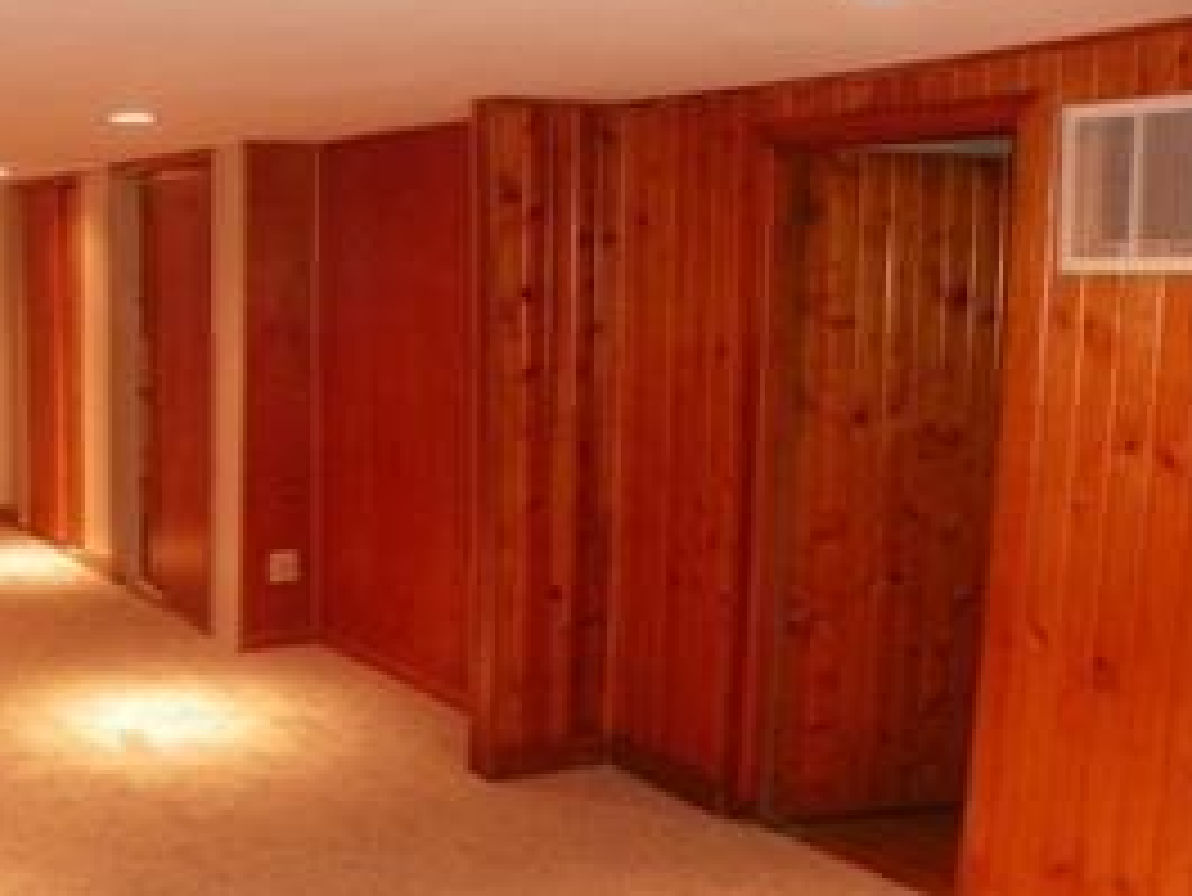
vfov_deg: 32.9
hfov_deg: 40.7
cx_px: 198
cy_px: 477
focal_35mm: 44
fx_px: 1516
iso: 200
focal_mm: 4.6
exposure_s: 1/30
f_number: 2.8
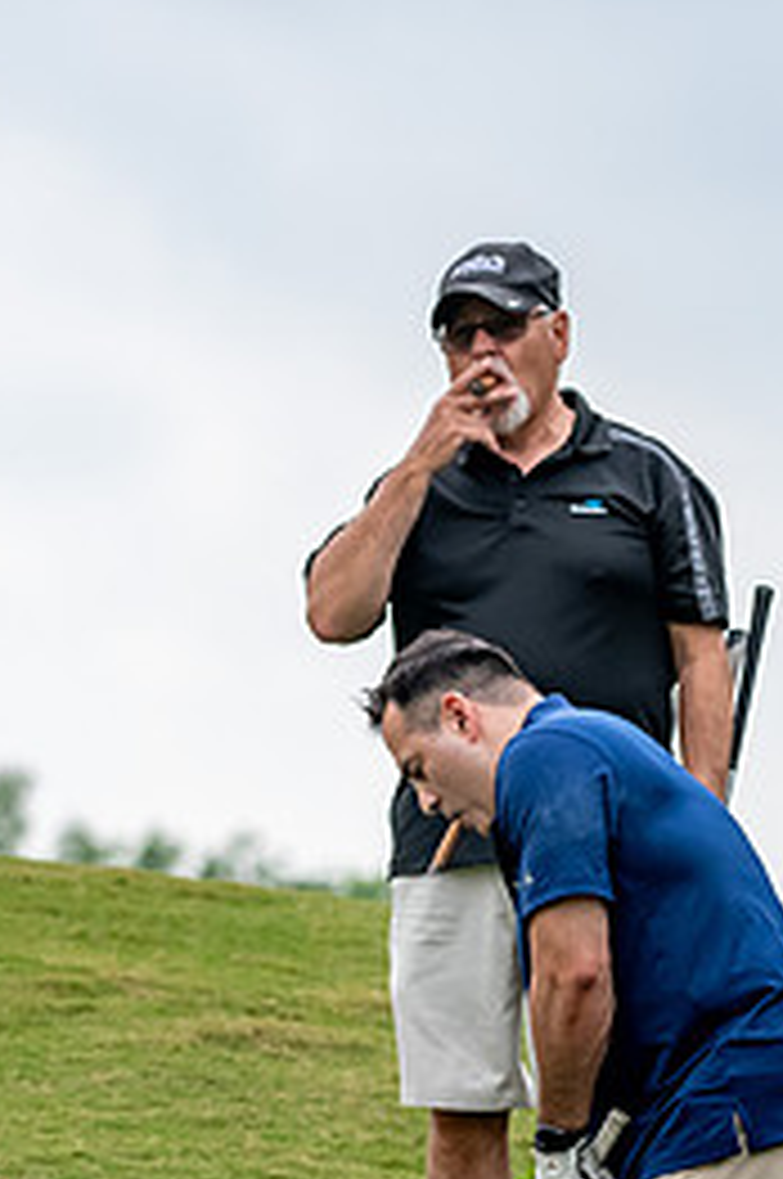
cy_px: 958
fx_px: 17728
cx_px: 468
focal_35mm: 542
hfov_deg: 2.5
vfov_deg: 3.8
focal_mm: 210
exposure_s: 1/2000
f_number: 5.6
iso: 1250
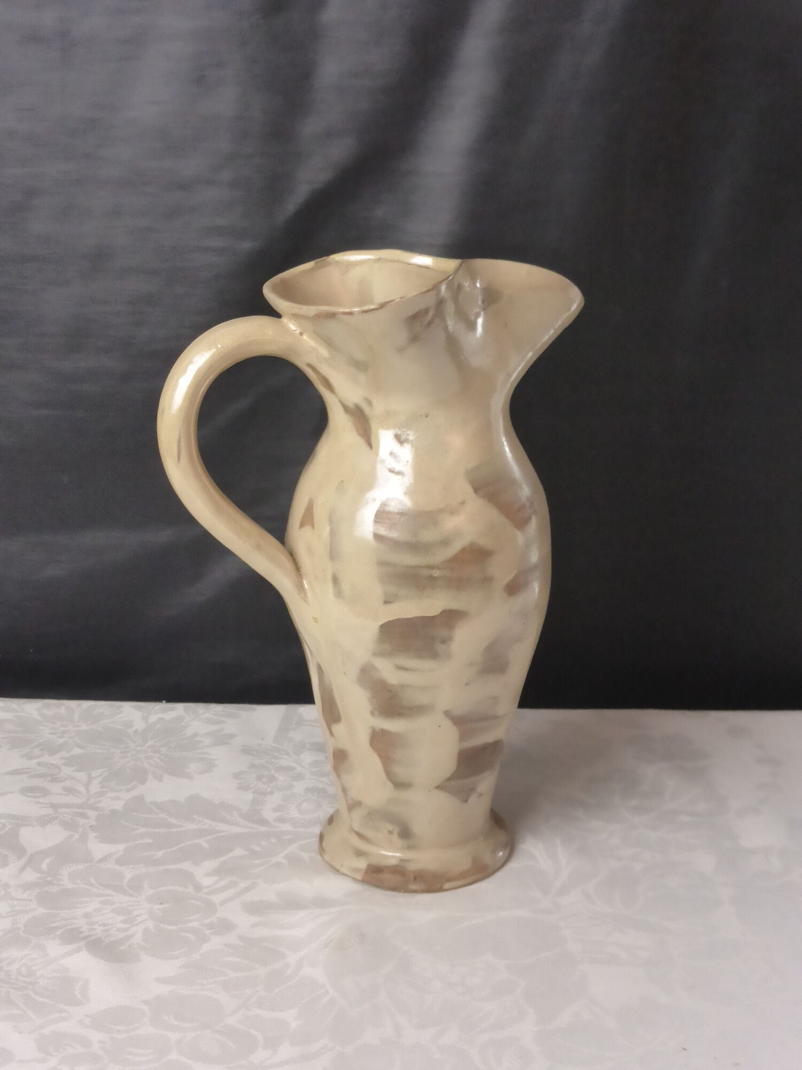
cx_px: 401
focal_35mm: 51
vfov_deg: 37.5
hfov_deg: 28.6
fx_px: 1575
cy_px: 535
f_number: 4.4
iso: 800
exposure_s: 1/60
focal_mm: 9
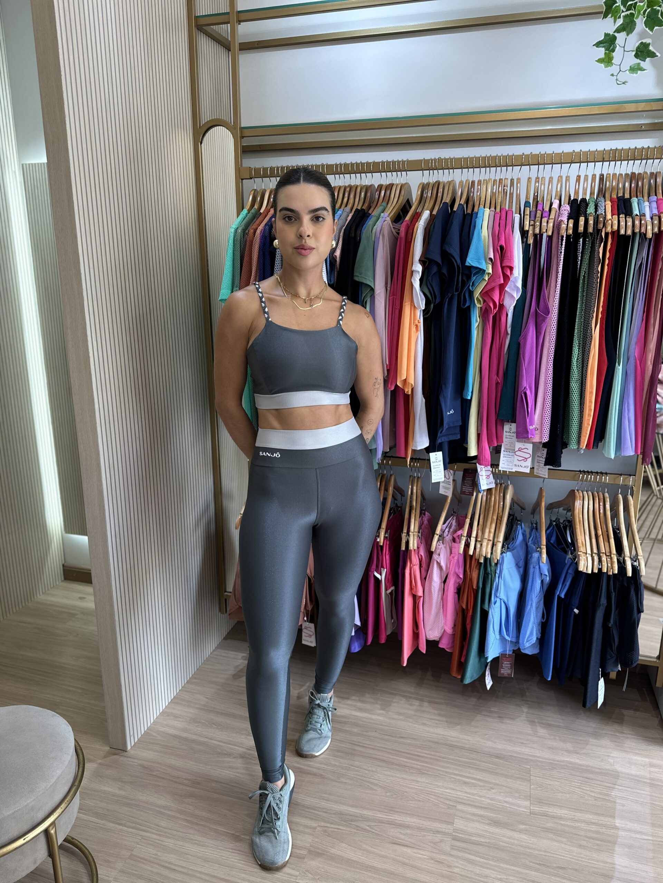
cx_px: 332
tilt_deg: -14.0
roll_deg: -0.8
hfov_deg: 56.8
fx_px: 613
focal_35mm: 24
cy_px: 442
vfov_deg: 71.6
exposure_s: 1/120
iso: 125
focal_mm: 6.86
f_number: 1.78
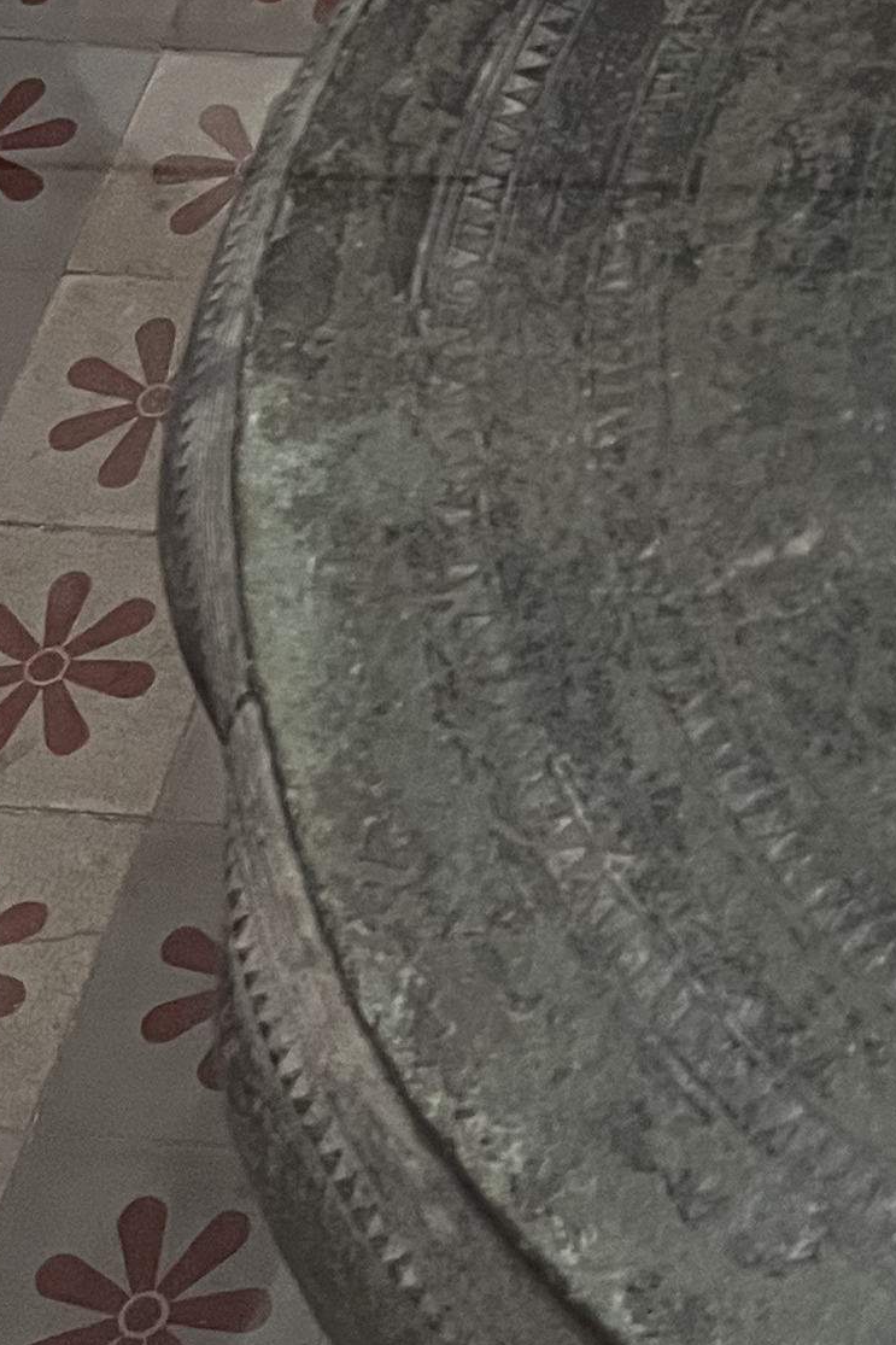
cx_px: 1677
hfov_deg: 12.7
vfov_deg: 20.6
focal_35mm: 97
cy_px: 112
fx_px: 3622
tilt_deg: -48.6
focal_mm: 5.7
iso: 320
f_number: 1.5
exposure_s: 1/50
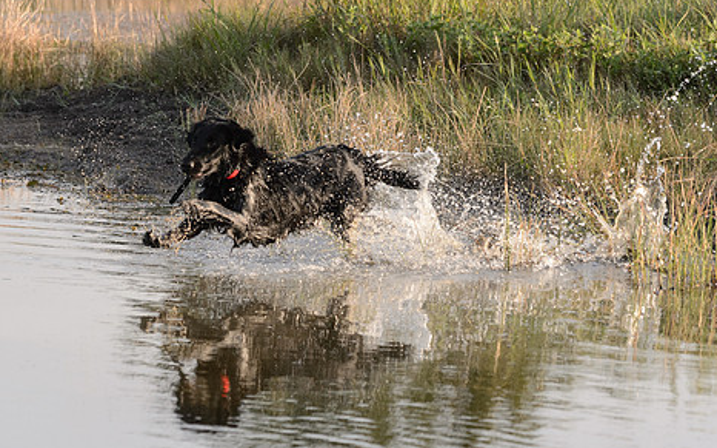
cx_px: 173
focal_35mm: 414
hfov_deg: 5.1
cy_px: 196
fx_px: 8088
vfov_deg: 3.2
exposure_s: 1/1600
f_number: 6.3
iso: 1250
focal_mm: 240
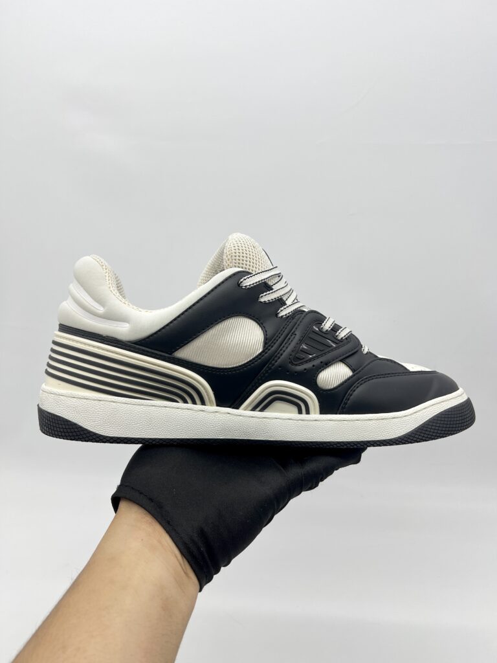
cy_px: 332
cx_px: 248
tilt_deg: -16.1
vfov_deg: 67.3
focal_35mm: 26
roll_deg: -0.3
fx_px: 498
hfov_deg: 53.1
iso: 32
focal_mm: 5.7
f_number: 1.5
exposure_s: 1/139
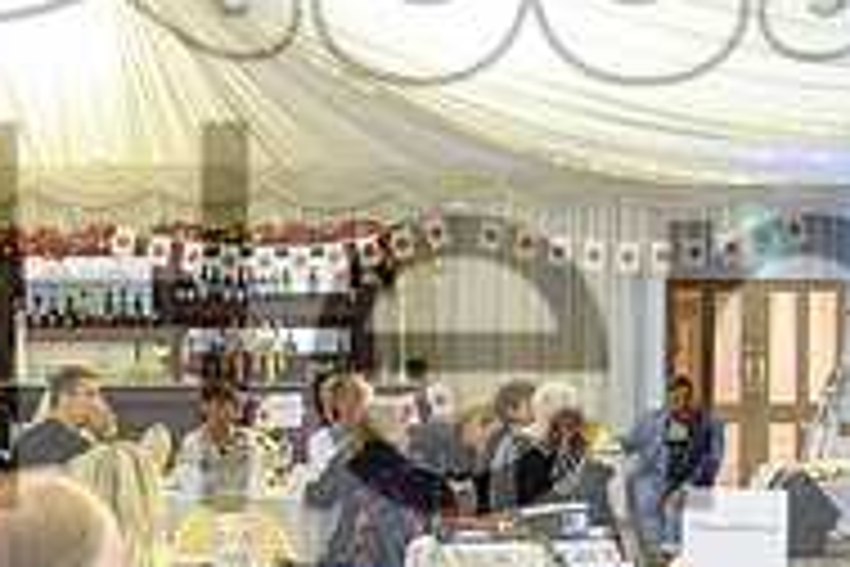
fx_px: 2503
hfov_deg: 19.2
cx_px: 522
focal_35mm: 106
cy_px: 500
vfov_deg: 12.8
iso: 8000
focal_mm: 34.5
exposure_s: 1/100
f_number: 4
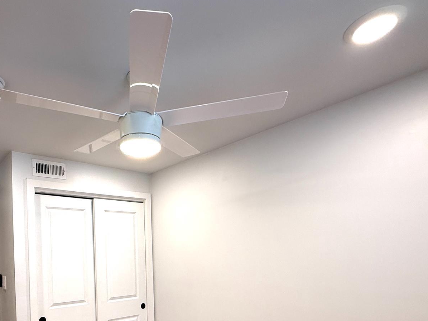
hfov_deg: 68.8
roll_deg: +1.6
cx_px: 130
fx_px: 297
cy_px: 258
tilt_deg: +0.9
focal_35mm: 24
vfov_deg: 53.0
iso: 100
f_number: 2.2
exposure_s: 1/120
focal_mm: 2.22
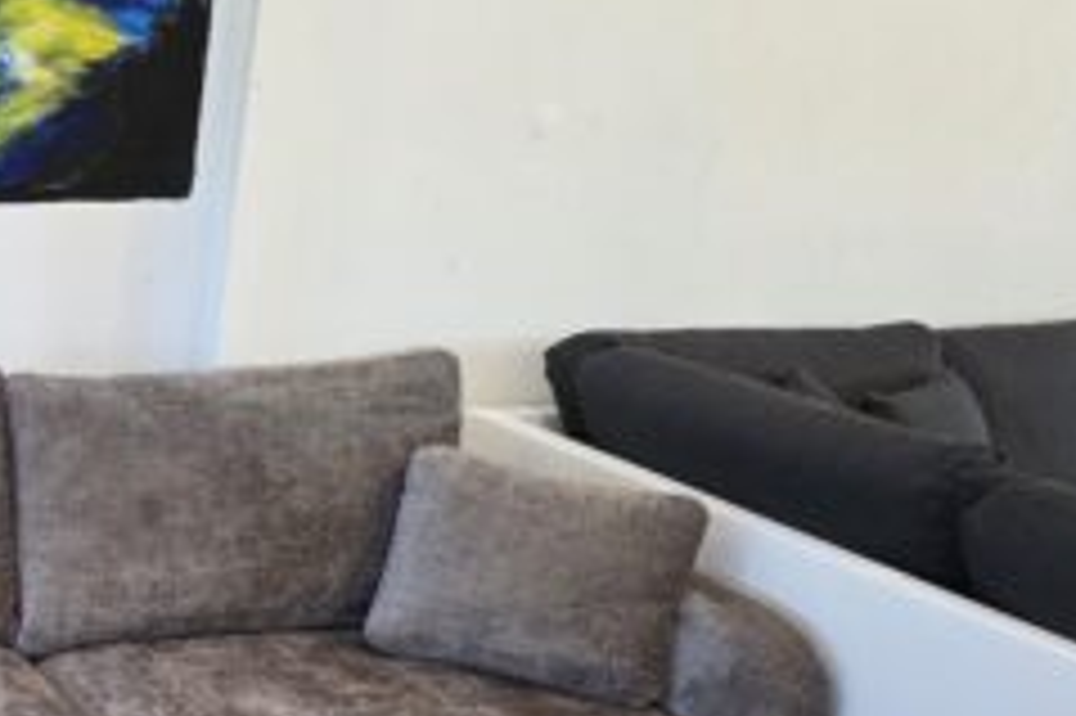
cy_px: 721
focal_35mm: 60
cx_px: -117
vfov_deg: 21.8
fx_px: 1792
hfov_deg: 29.9
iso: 500
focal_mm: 6.3
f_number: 1.7
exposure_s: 1/100
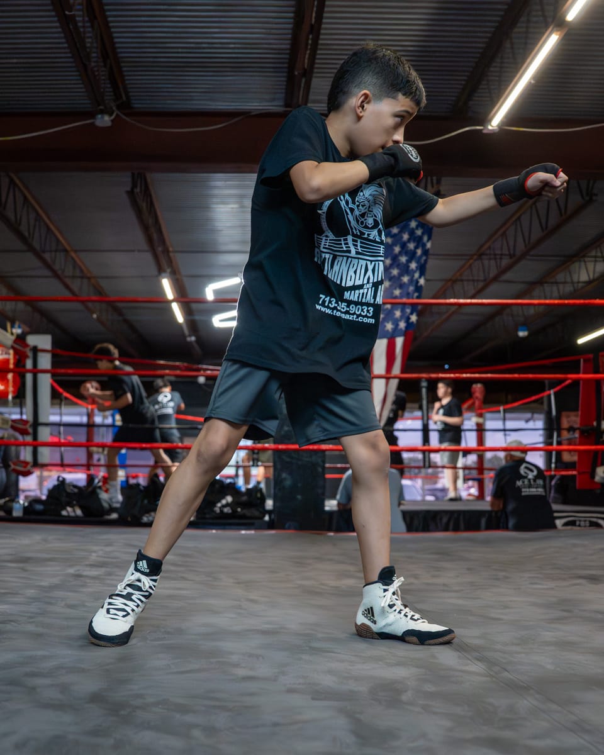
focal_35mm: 37
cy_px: 418
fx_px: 836
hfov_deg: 39.6
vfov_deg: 48.5
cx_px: 249
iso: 5000
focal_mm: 24
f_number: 2.8
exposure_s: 1/1000
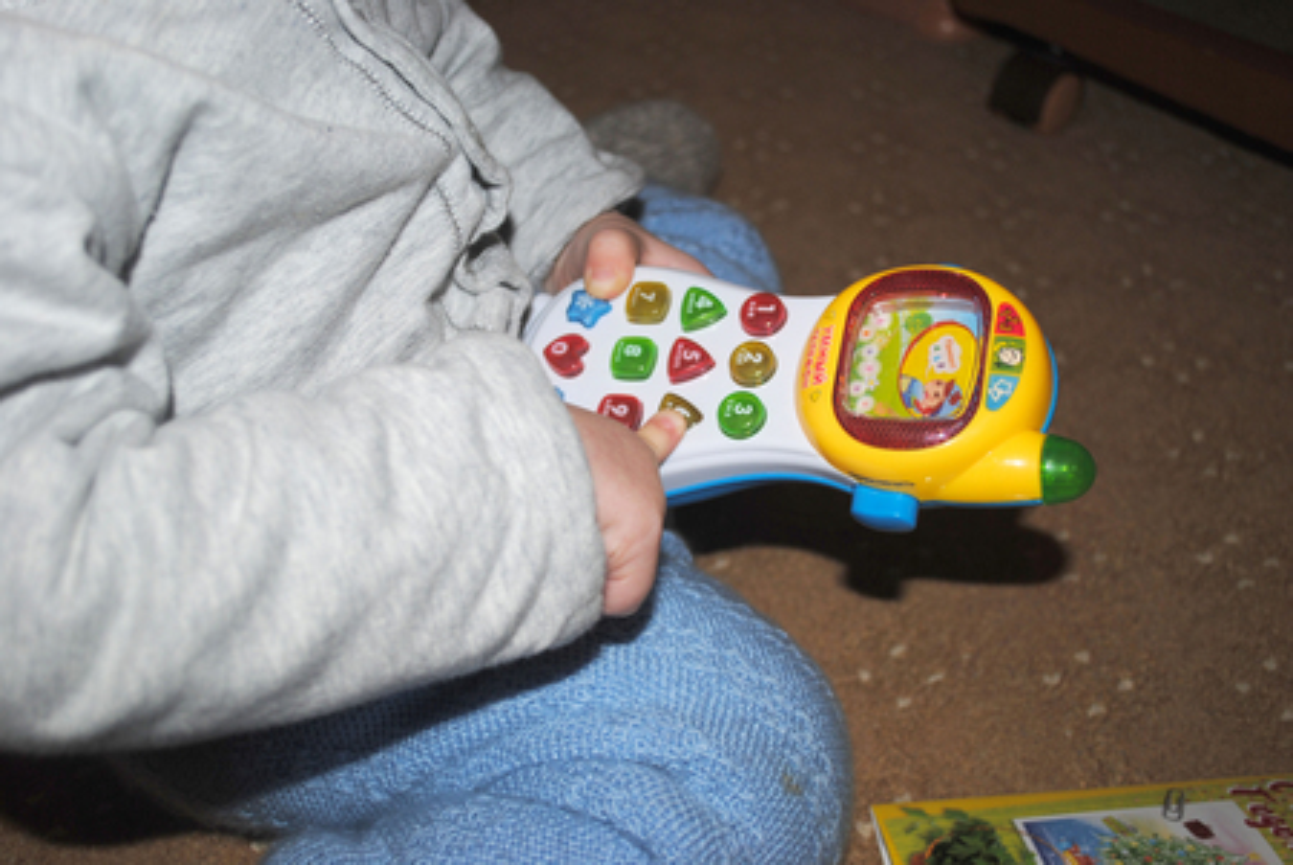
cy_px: 432
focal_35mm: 39
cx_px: 646
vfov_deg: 34.3
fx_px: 1402
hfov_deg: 49.5
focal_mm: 26
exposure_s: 1/125
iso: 100
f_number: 4.2
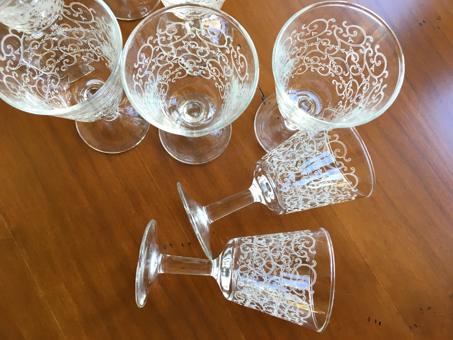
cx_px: 226
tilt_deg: -82.5
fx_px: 380
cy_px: 170
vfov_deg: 48.2
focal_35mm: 29
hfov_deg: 61.7
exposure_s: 1/33
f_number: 2.2
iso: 64
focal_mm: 4.15
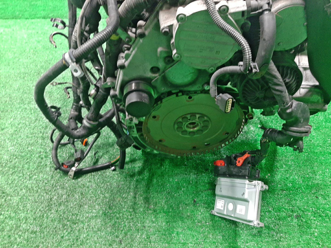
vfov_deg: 53.1
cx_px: 166
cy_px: 124
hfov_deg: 67.3
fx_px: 249
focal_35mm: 26
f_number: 1.7
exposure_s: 1/25
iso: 260
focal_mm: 3.93
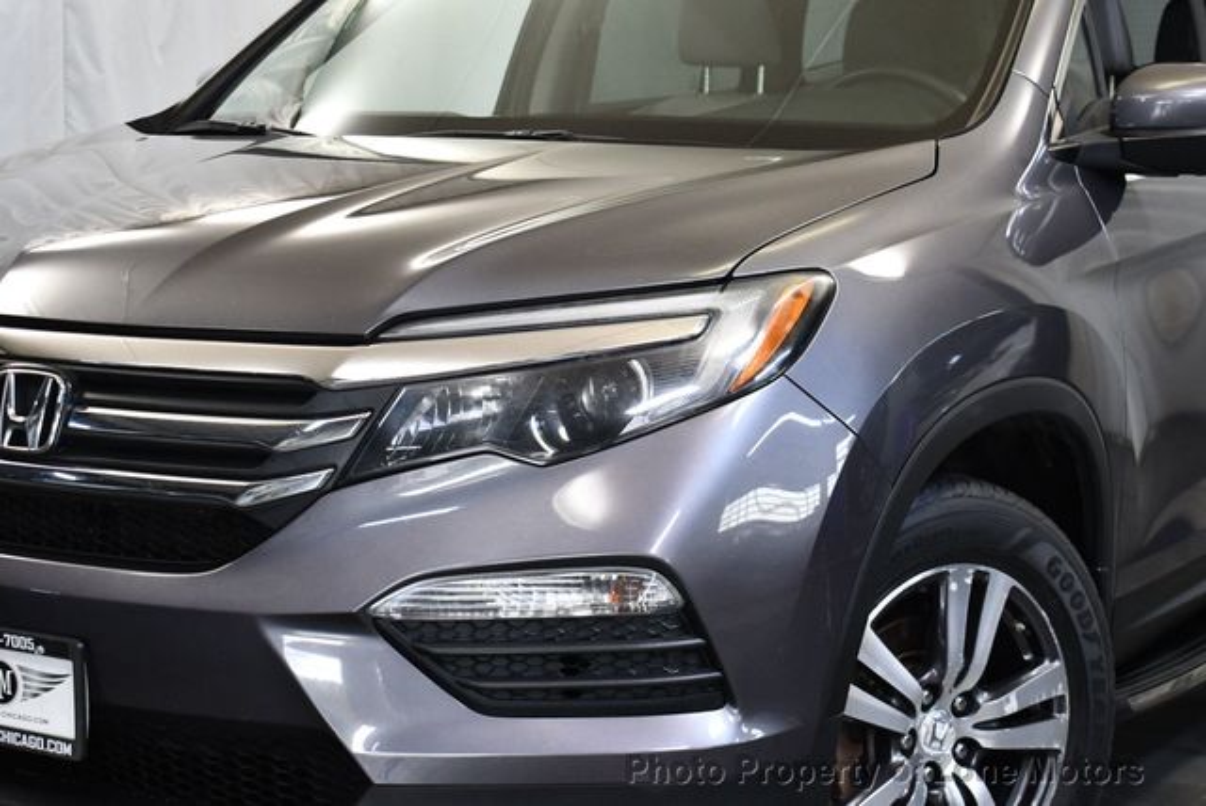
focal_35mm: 76
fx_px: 2548
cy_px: 403
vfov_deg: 18.0
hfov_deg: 26.6
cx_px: 603
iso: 1400
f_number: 4.8
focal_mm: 38
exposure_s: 1/125
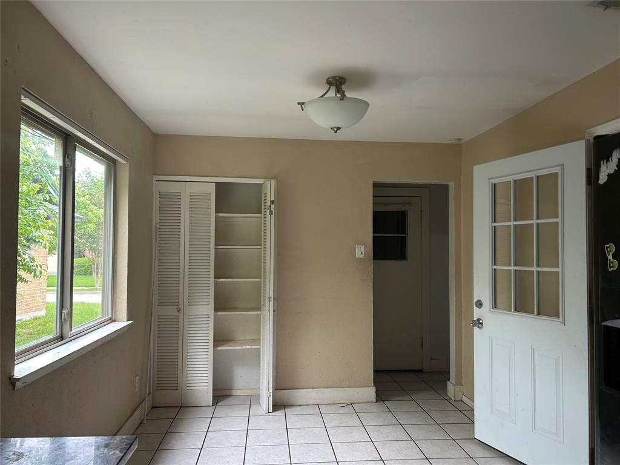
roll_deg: +0.6
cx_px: 310
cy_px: 232
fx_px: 466
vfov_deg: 53.1
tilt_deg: +1.7
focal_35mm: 26
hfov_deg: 67.3
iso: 80
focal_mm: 5.7
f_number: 1.5
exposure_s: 1/60
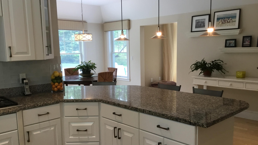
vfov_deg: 34.6
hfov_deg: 58.0
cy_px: 83
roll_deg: +1.9
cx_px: 129
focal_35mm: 34
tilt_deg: -8.4
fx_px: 233
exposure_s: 1/40
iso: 25
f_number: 2.4
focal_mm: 3.3
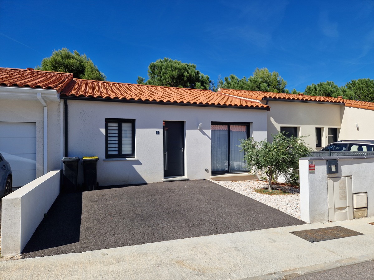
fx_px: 248
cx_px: 187
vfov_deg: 58.9
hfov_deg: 73.9
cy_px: 140
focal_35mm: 23
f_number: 1.8
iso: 50
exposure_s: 1/2152
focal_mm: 5.4
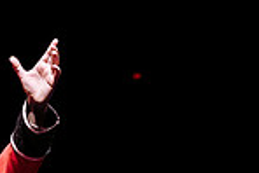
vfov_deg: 8.2
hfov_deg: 11.9
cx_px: -141
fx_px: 1181
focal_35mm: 164
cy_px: 245
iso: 1600
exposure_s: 1/200
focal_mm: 35
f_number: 2.8
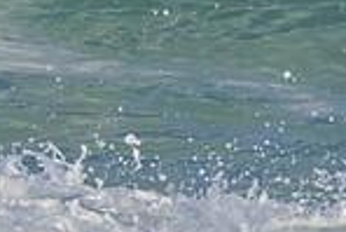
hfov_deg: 0.5
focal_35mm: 3775
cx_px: -80
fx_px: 36317
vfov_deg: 0.4
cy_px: -79
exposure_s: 1/3200
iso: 1250
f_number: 11
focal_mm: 900
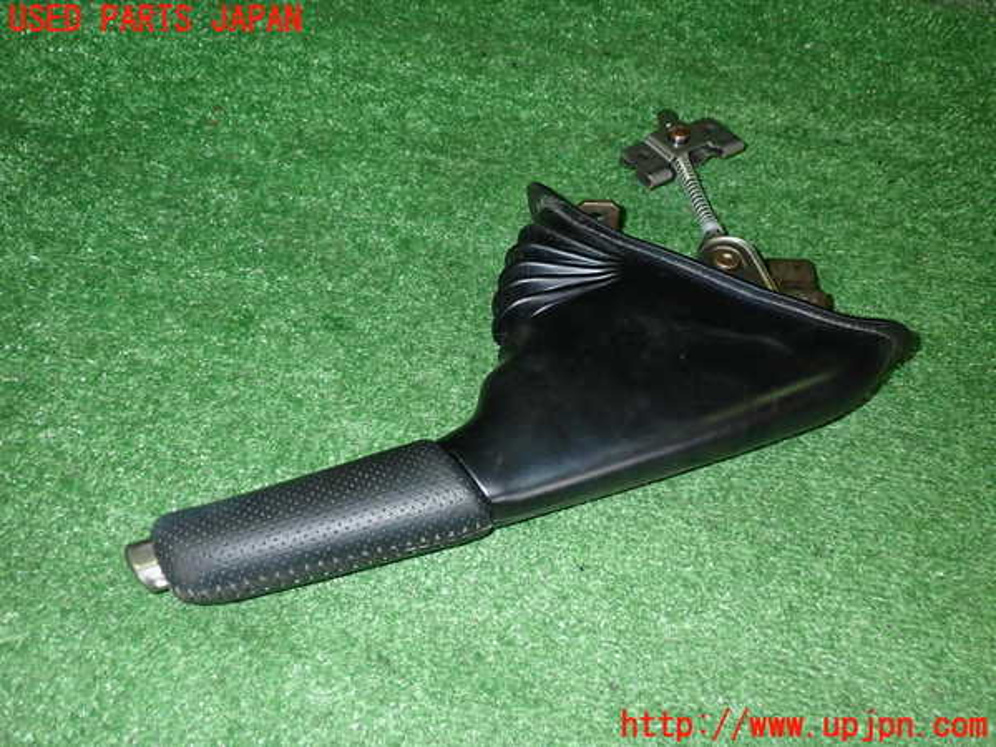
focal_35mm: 30
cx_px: 498
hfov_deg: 60.0
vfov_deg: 46.8
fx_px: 863
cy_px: 374
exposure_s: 1/30
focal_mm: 5.4
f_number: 6.3
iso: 800
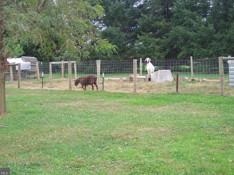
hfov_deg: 44.8
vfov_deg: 34.4
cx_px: 115
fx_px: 284
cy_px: 88
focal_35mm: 42
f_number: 2.8
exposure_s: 1/250
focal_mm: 8
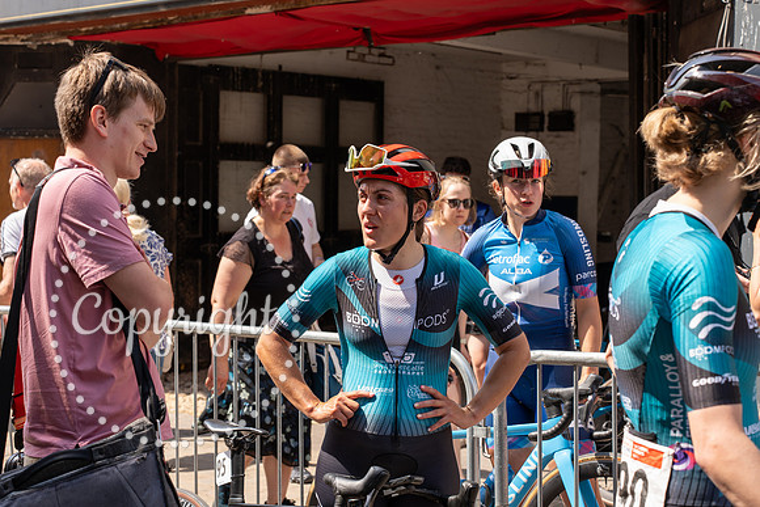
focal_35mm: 63
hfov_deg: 31.9
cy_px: 254
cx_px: 380
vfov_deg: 21.6
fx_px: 1330
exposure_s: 1/200
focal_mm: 63
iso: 160
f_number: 6.3
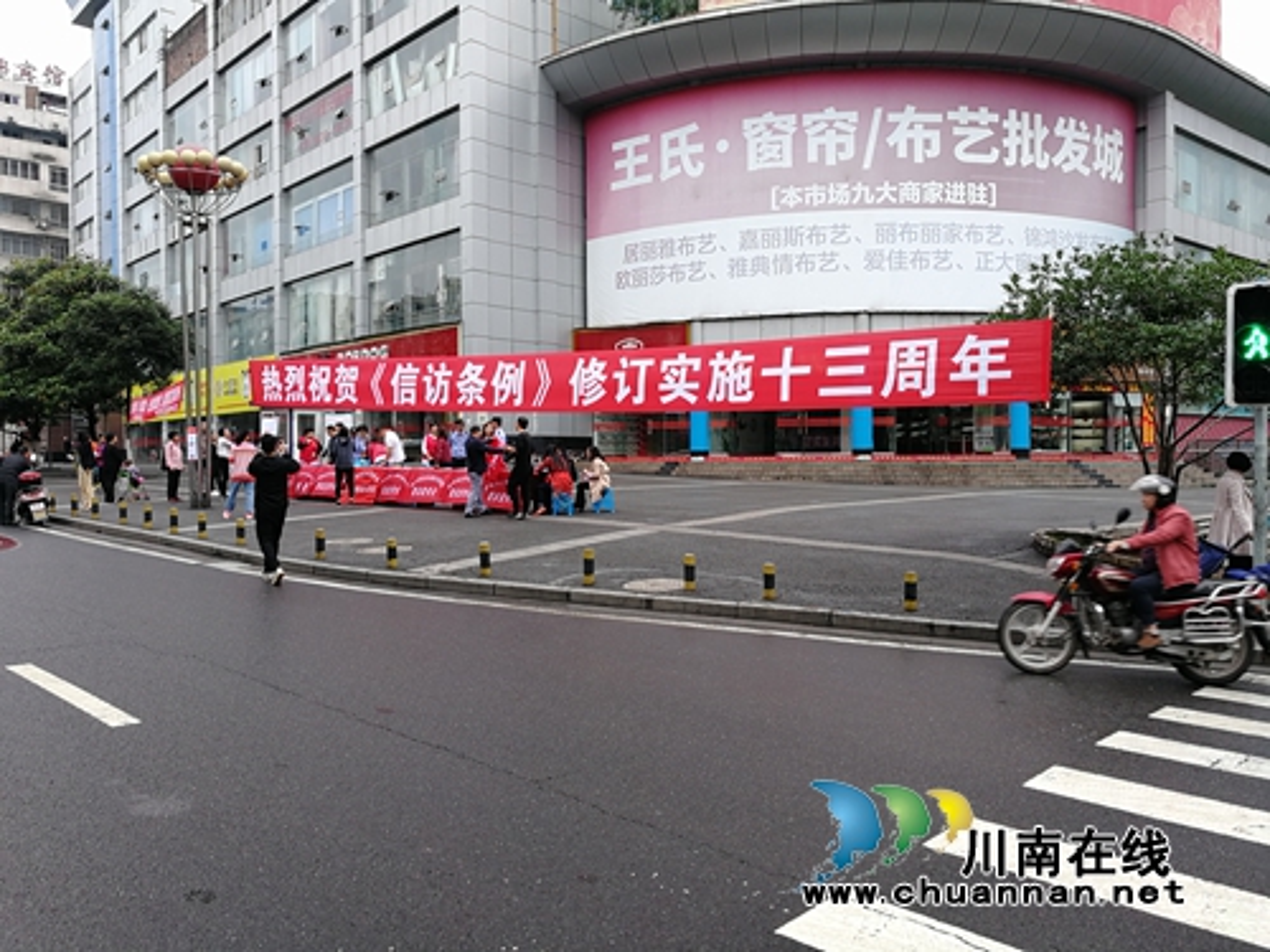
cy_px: 476
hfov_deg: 65.3
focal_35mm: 27
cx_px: 635
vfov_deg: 51.4
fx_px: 991
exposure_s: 1/100
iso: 50
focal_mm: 3.84
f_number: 2.2
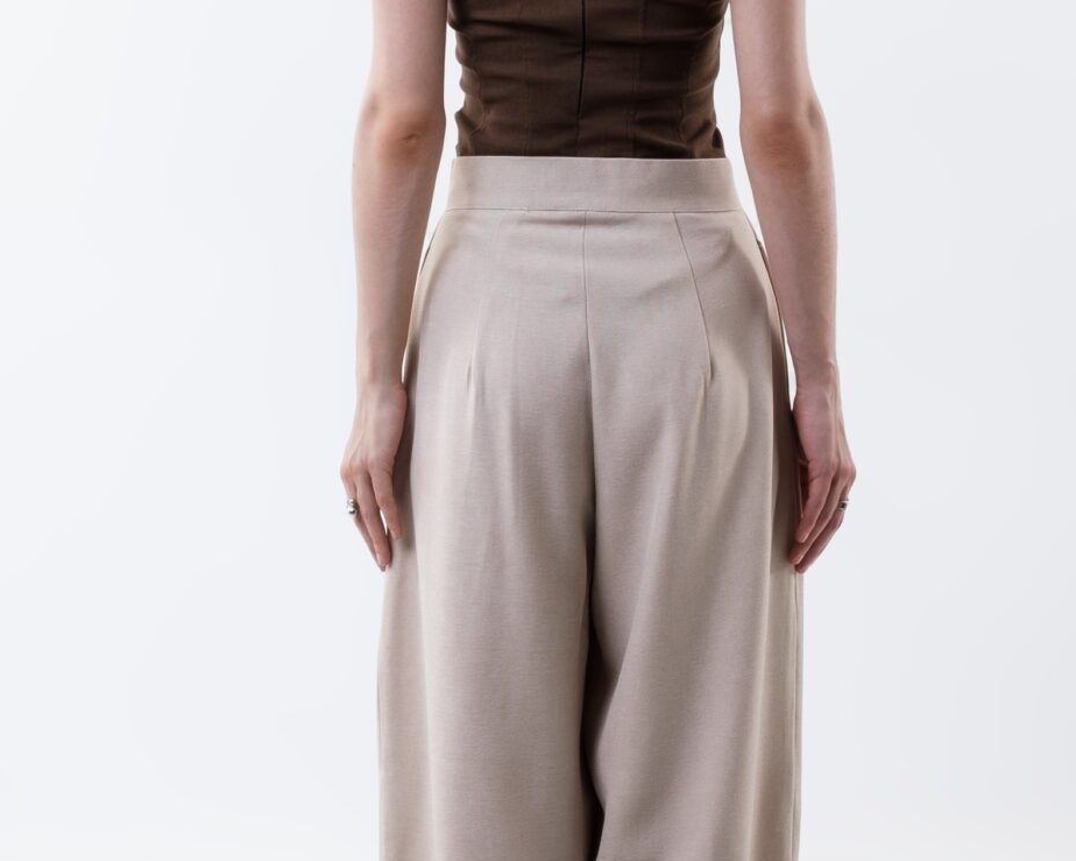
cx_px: 600
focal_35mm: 91
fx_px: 2898
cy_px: 382
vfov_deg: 16.9
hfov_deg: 21.0
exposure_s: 1/125
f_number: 13
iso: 80
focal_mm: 23
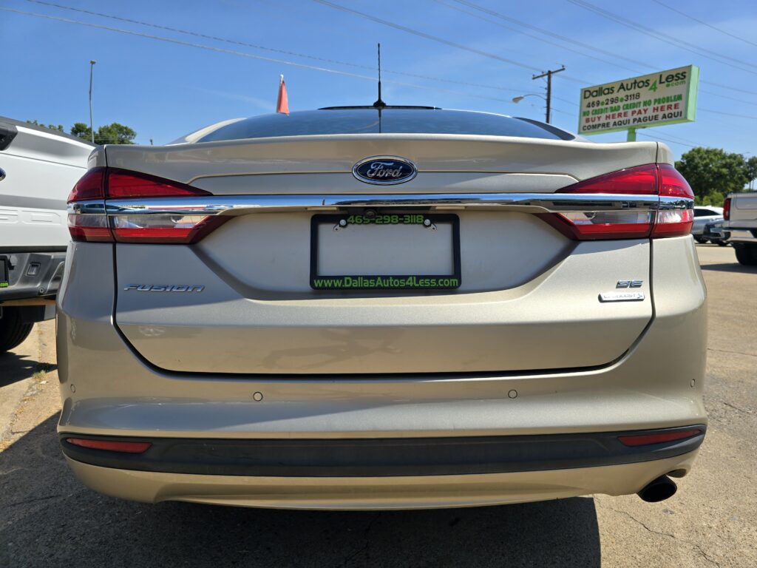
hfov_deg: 73.9
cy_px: 284
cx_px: 378
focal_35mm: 23
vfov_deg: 58.9
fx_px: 503
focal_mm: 6.3
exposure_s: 1/841
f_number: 1.7
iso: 12
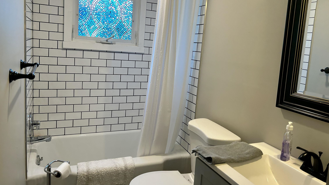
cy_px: 84
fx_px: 253
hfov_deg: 66.1
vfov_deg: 40.1
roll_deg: -3.7
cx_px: 166
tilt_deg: -7.7
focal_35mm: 29
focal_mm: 5.7
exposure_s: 1/120
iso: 100
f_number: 1.5
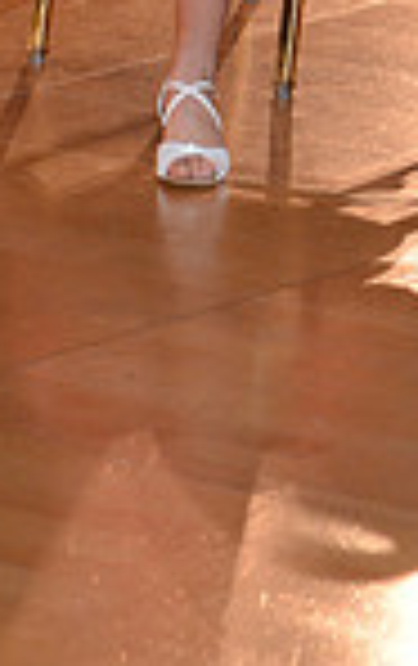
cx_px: 425
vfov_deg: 6.9
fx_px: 5429
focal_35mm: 299
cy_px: -396
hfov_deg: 4.4
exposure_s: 1/200
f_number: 4.5
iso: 2000
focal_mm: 75
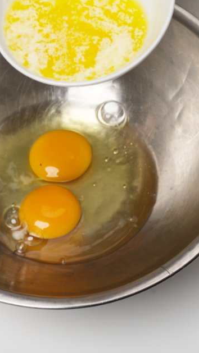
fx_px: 750
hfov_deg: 15.1
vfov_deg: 26.5
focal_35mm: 80
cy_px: 147
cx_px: 80
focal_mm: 40
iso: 200
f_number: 11
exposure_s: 1/160
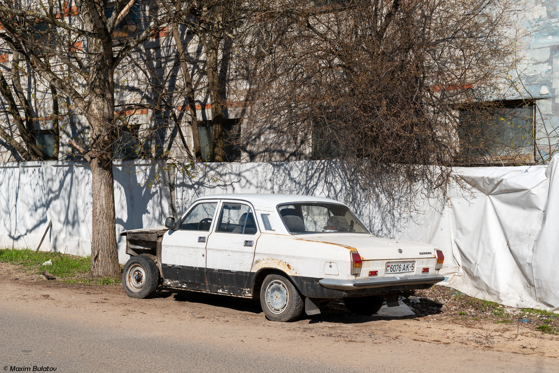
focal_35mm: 48
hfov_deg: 41.1
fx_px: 745
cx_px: 280
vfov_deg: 28.1
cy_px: 186
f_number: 10
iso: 100
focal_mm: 32
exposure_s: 1/400
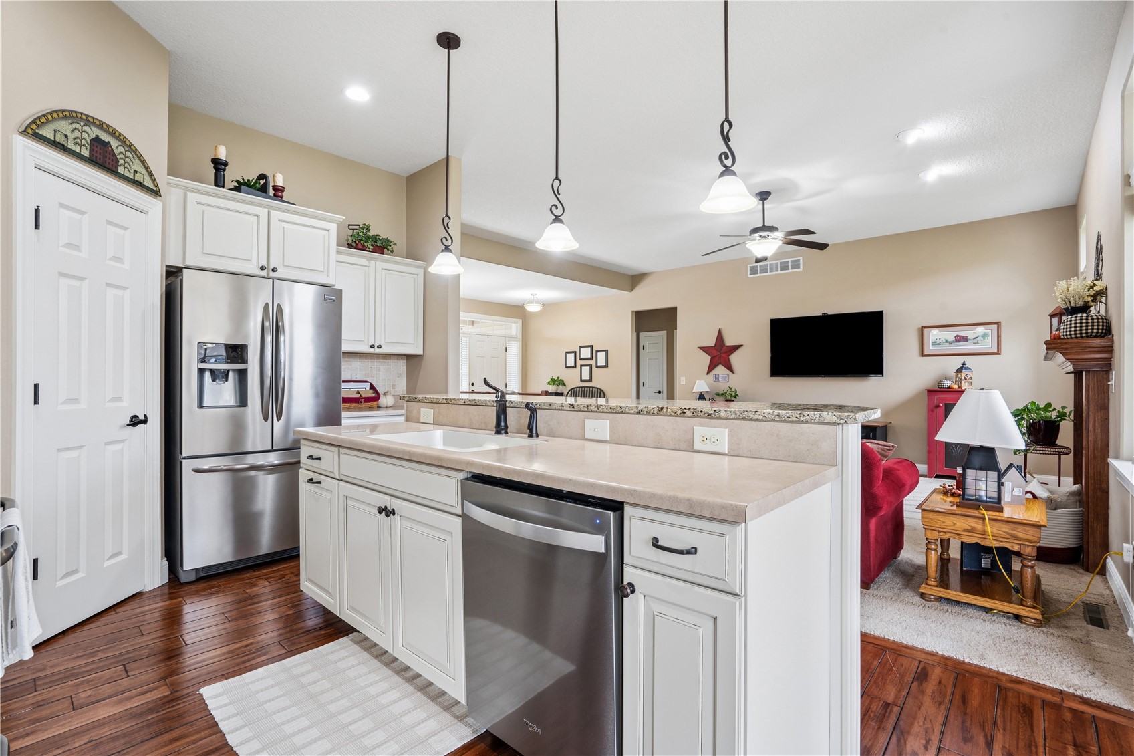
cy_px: 378
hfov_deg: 96.7
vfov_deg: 73.7
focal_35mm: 16
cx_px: 567
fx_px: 504
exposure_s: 1/2
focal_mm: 16
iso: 100
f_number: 10
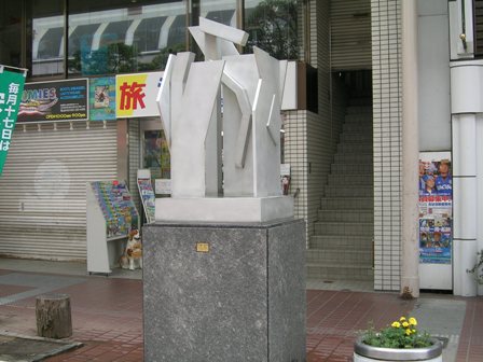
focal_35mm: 48
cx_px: 242
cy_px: 181
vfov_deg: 30.3
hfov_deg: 39.7
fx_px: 670
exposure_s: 1/118
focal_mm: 7.3
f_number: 3.1
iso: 50
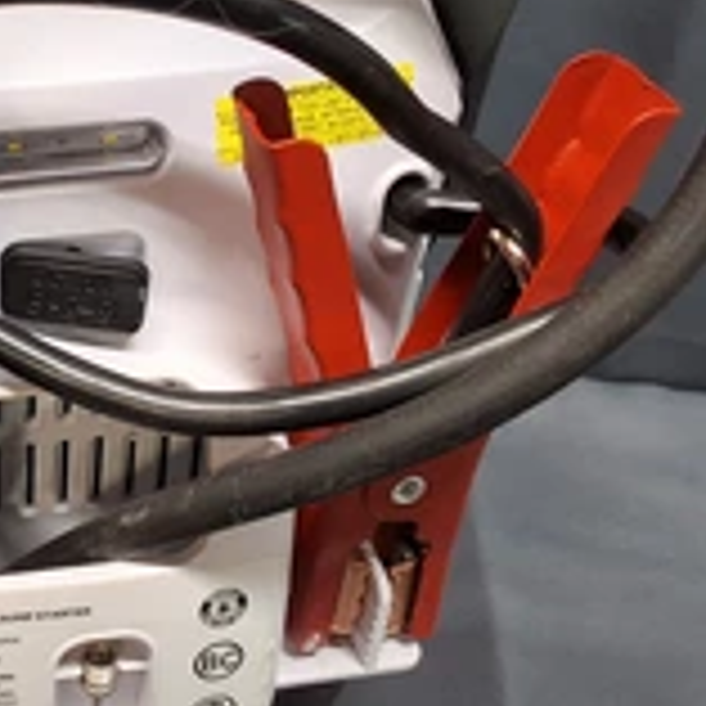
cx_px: -9
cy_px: 342
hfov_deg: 25.8
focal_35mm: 63
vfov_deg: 27.3
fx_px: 1454
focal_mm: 2.91
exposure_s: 1/30
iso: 160
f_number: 1.9
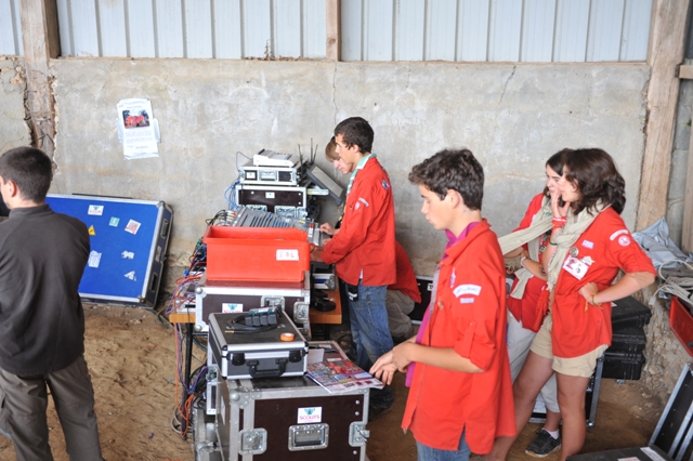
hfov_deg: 48.5
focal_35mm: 40
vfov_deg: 33.4
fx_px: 770
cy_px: 230
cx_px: 346
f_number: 4
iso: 800
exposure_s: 1/200
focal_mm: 40
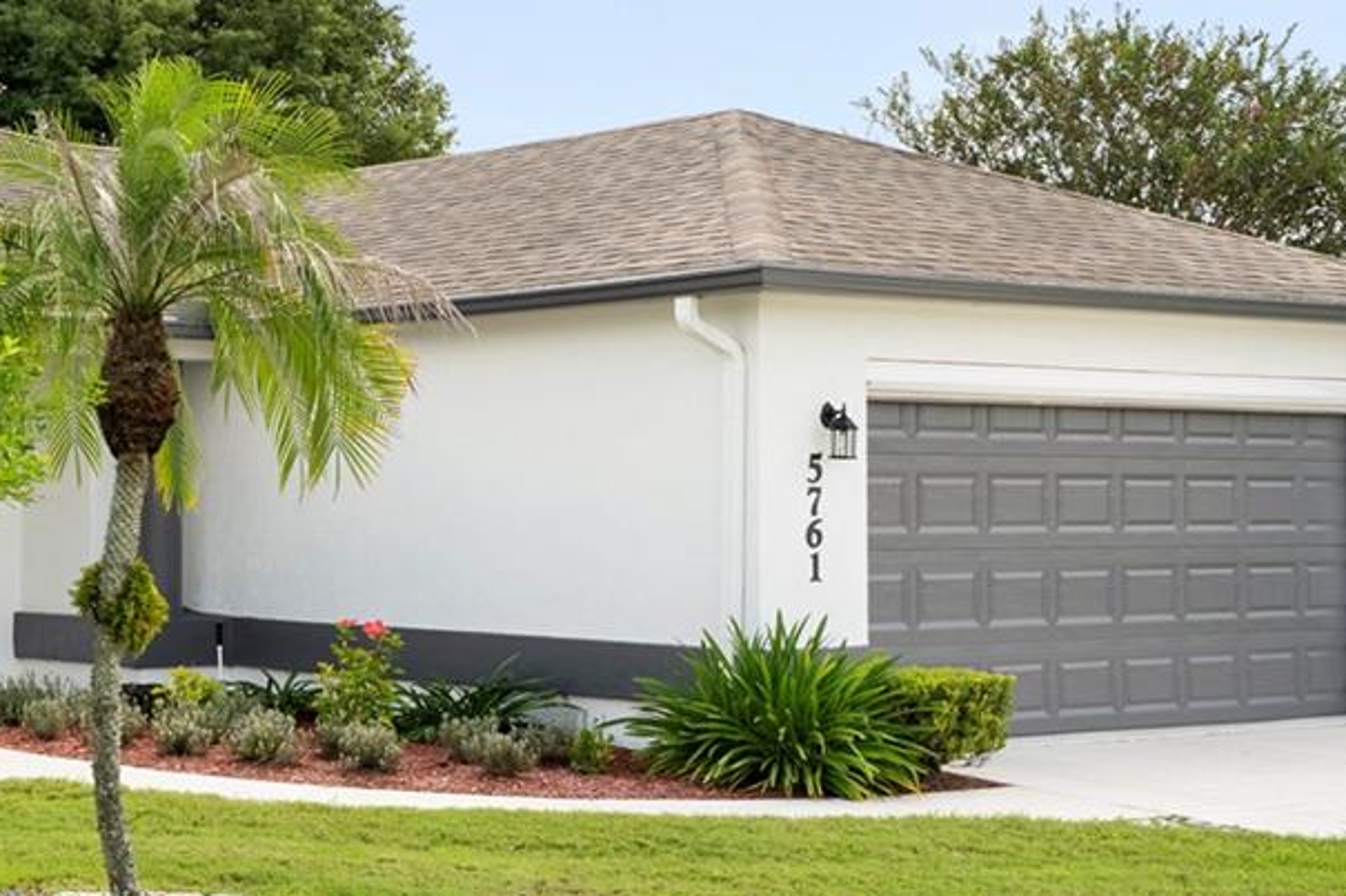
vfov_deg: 18.4
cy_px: 474
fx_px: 2766
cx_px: 44
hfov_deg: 26.1
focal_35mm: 74
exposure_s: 1/100
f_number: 10
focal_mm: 28
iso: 400
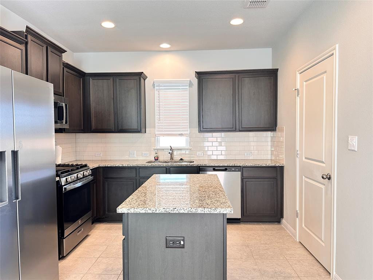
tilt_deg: -0.7
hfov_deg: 71.6
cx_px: 186
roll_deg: +0.3
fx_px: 259
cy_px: 140
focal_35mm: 24
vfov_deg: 56.8
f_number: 1.78
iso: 200
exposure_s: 1/120
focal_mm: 6.86
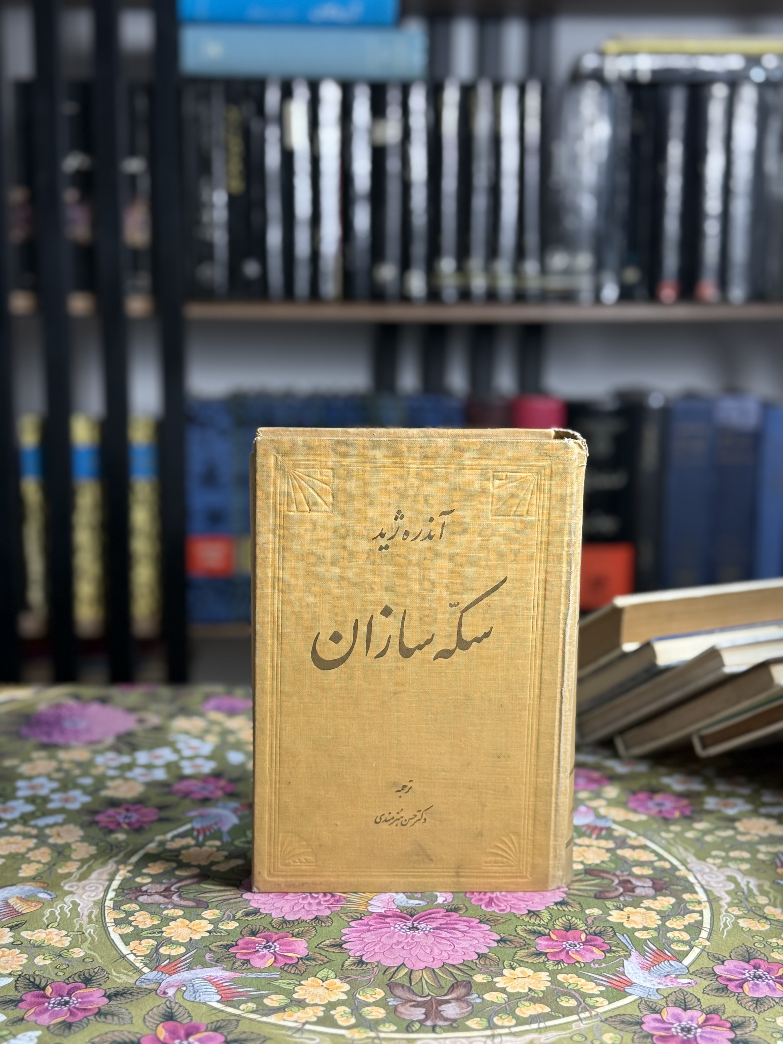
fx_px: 1448
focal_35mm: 48
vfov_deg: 39.7
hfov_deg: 30.3
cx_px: 392
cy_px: 522
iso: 100
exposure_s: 1/100
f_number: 1.78
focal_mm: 6.76
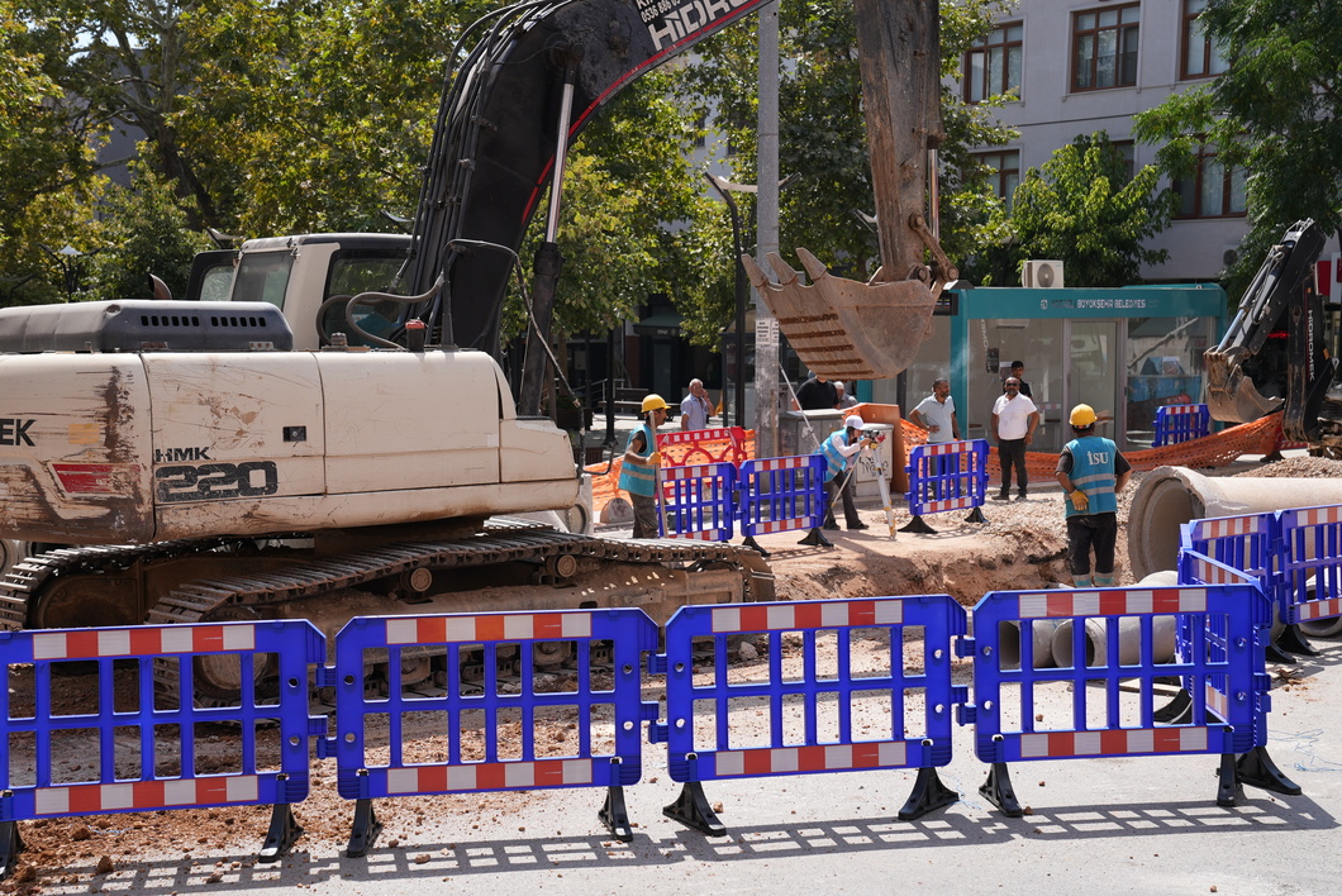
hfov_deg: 40.3
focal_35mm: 49
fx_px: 1828
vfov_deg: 27.6
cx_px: 671
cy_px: 448
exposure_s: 1/400
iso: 80
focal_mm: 49
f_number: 4.5
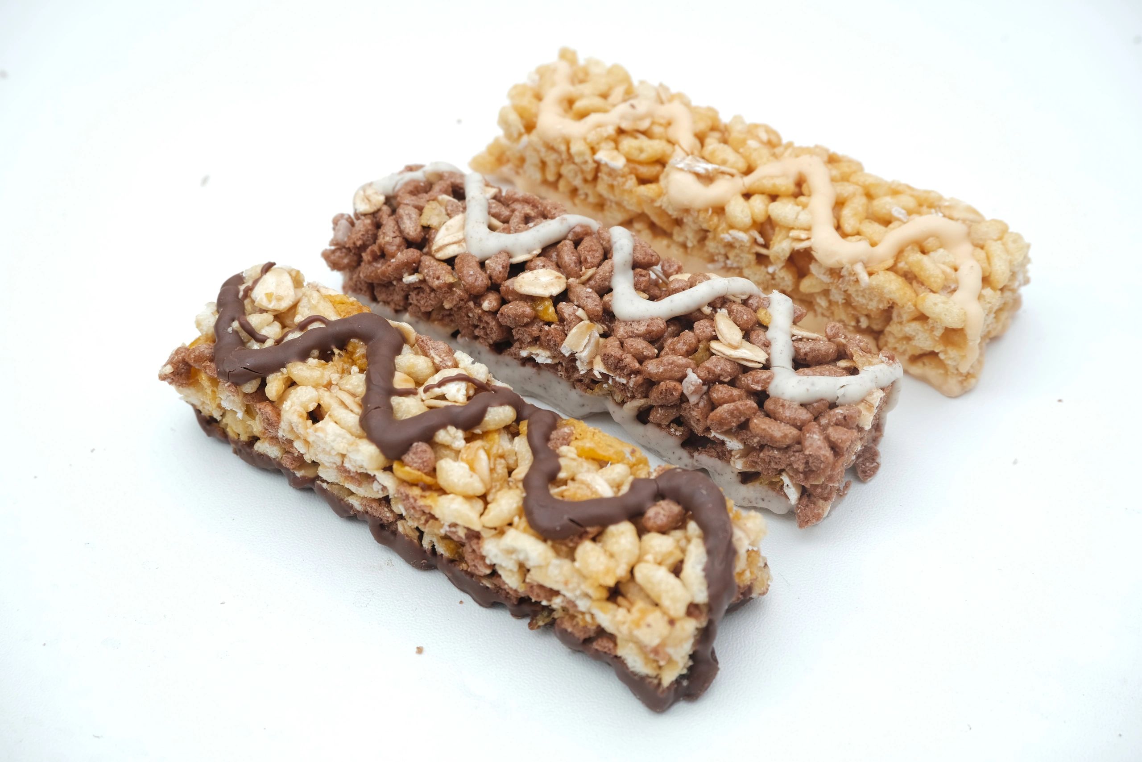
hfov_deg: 42.7
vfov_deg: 29.2
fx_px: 1459
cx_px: 571
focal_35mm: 46
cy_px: 381
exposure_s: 1/60
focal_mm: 30.5
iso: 125
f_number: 6.4
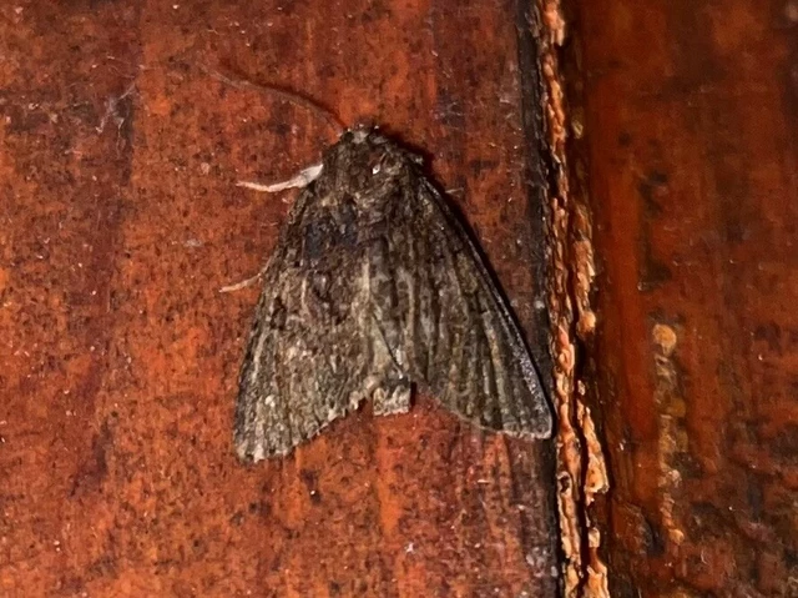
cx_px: 399
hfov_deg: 67.3
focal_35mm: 26
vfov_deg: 53.0
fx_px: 599
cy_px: 299
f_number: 1.6
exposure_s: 1/72
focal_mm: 5.1
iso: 40
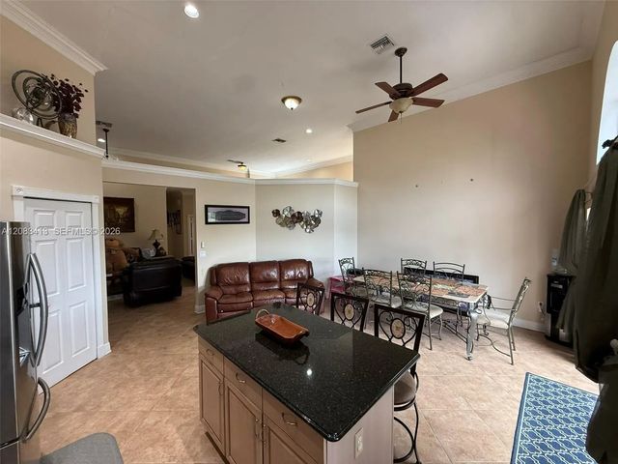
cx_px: 309
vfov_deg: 85.7
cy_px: 232
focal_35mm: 14
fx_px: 250
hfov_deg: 102.1
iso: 250
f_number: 2.2
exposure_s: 1/120
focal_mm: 2.22
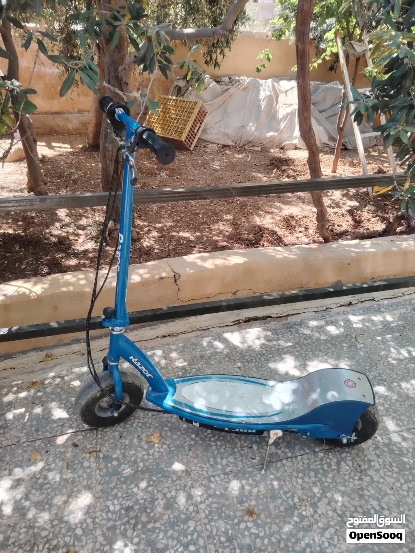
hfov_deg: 56.8
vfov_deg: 71.6
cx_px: 208
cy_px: 276
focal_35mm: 24
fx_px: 384
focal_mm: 5.25
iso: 100
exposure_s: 1/104
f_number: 1.75
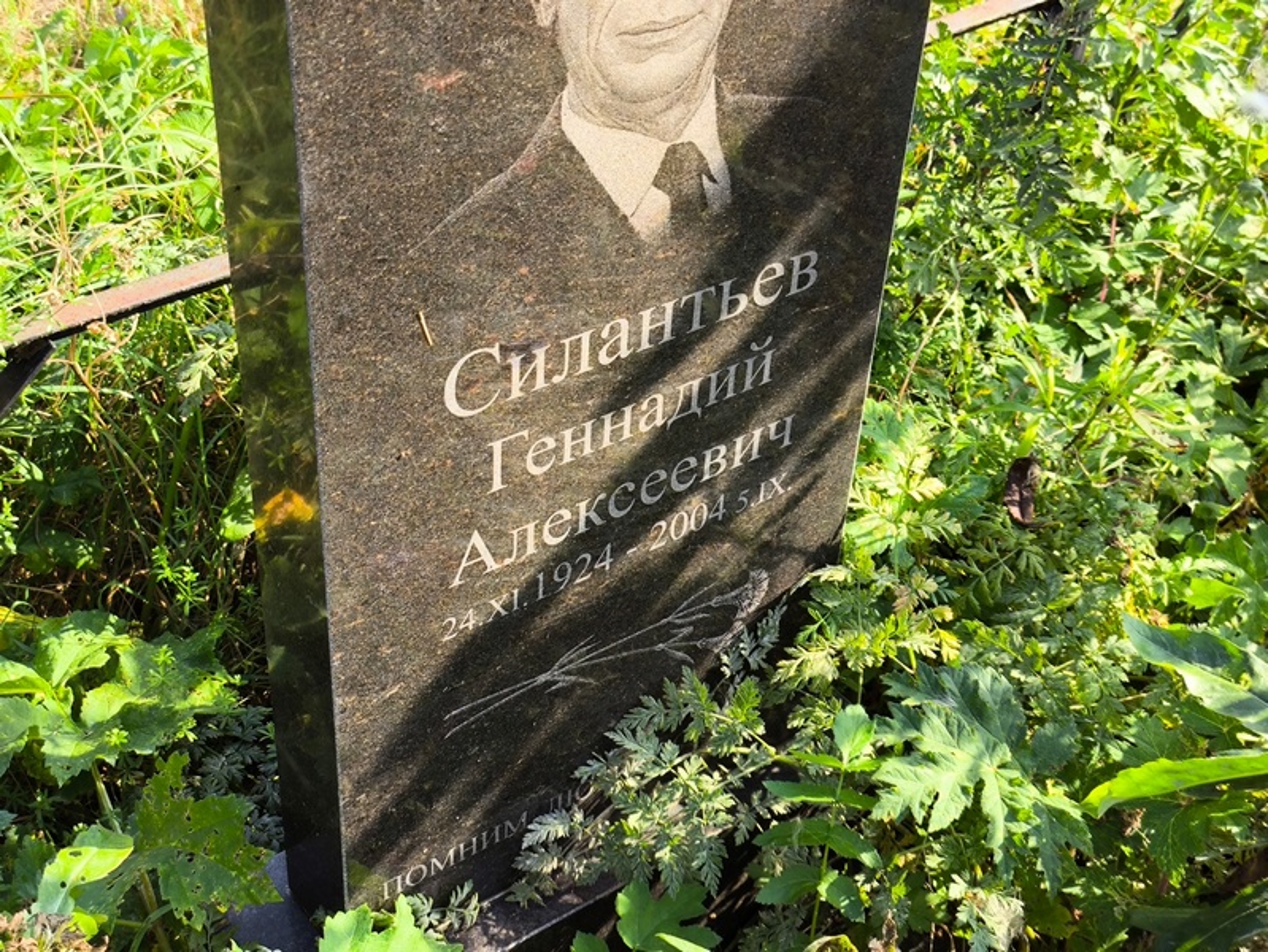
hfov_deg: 38.2
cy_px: 476
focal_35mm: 50
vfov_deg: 29.1
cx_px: 634
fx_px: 1832
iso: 50
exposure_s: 1/318
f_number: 1.7
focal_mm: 4.71
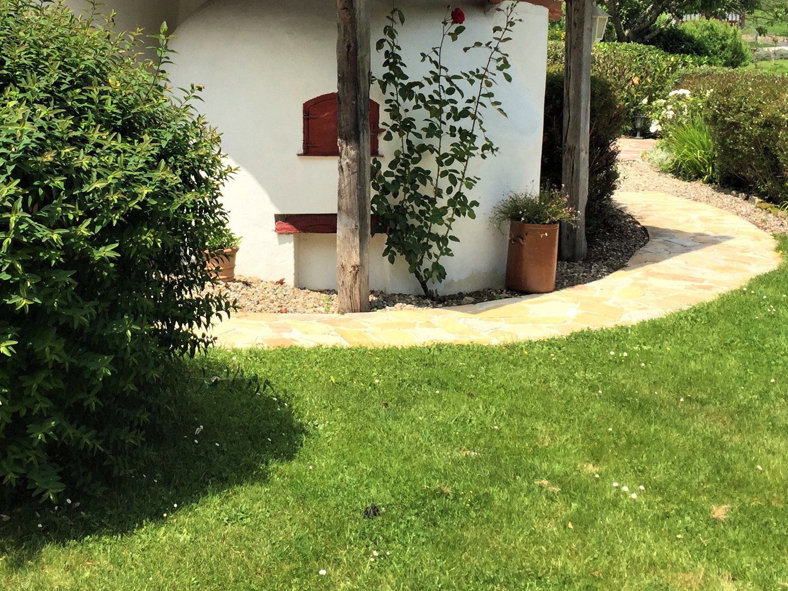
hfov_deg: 35.9
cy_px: 151
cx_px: 271
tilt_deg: -6.0
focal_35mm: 53
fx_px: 1206
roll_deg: -0.6
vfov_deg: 27.2
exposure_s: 1/1883
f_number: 2.2
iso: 32
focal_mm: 4.15
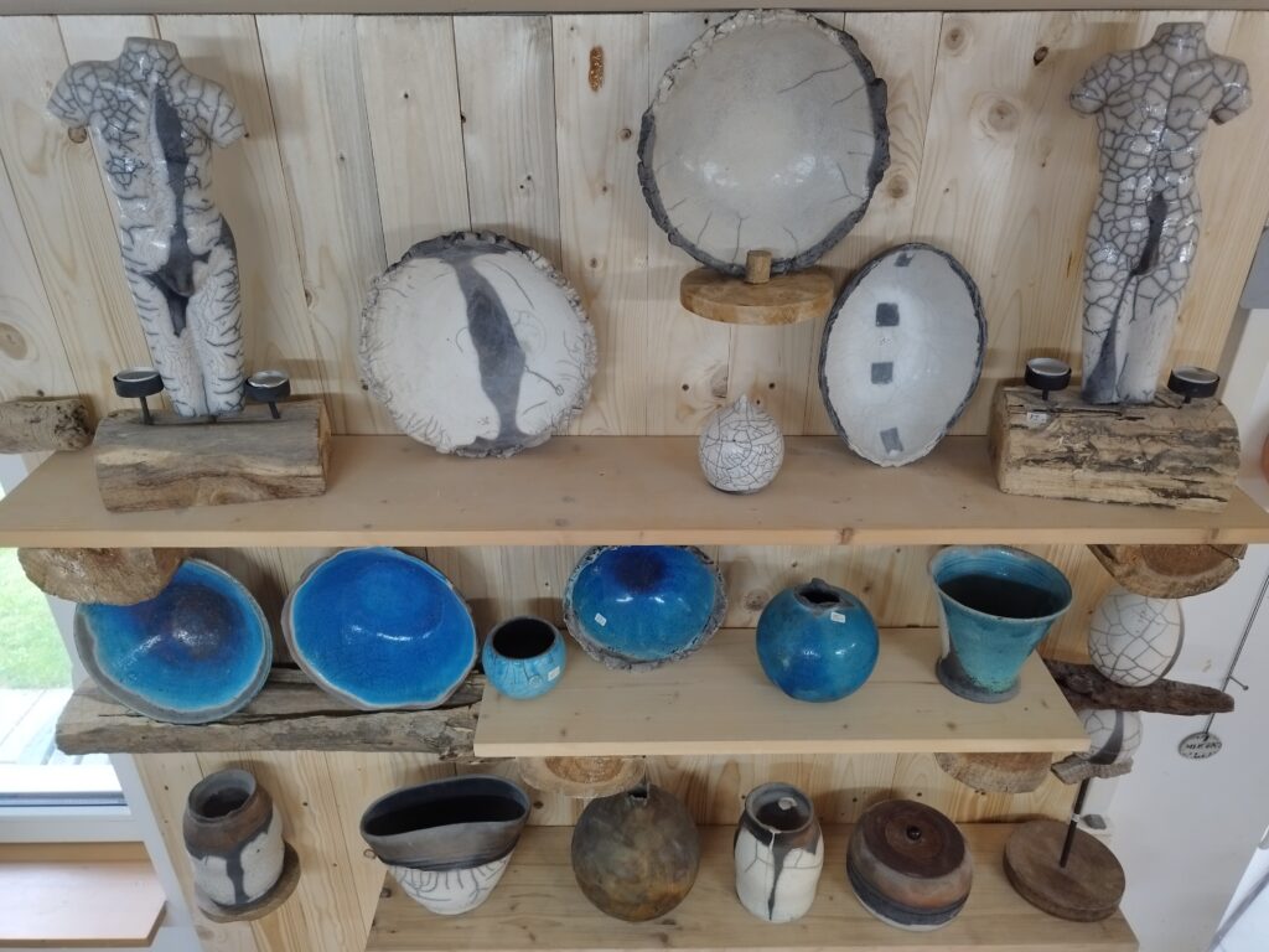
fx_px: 916
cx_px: 634
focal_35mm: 25
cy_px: 476
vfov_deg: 54.9
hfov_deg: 69.4
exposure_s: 1/33.3
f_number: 1.89
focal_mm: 5.95
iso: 230
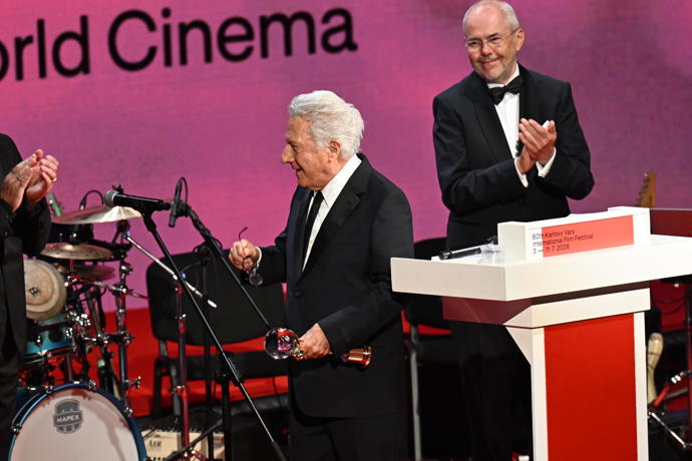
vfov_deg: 4.6
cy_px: 230
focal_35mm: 300
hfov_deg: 6.9
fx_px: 5766
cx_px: 346
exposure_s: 1/125
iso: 640
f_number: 4
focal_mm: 200
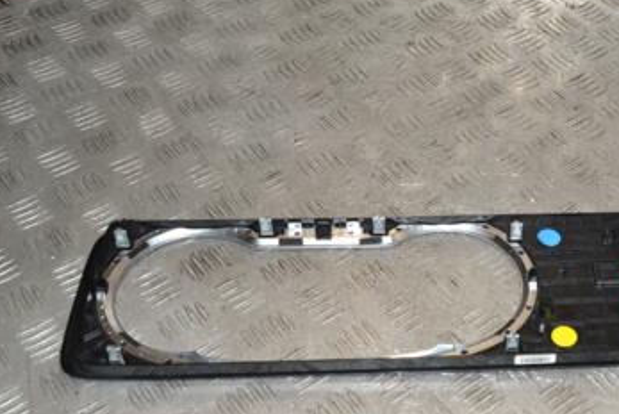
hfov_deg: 33.7
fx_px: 981
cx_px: 516
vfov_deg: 23.8
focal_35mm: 57
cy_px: 259
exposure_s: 1/200
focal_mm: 22
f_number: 9
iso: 800
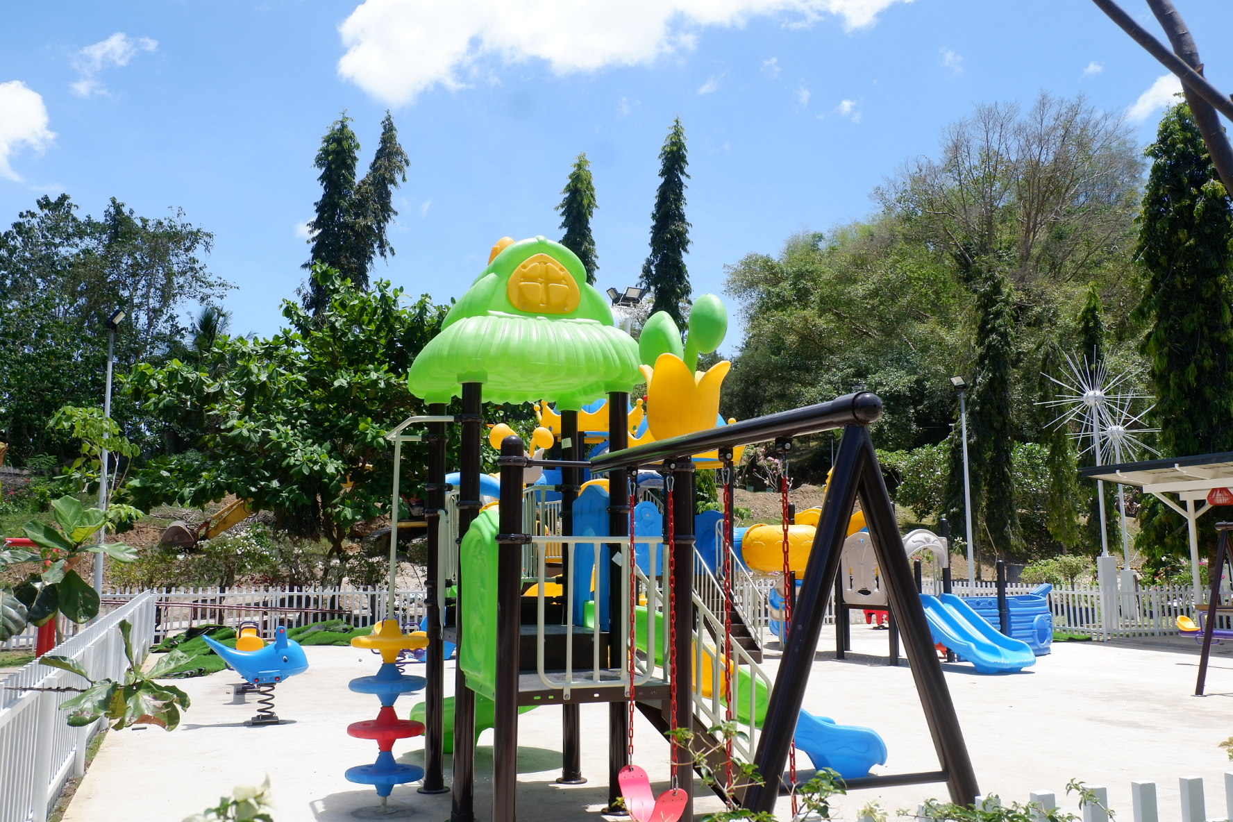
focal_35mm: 30
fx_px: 1027
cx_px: 616
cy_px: 411
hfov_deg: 61.9
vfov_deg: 43.6
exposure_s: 1/280
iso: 200
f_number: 8
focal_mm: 20.1
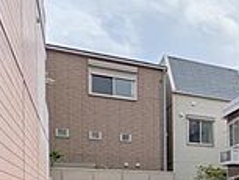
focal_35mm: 55
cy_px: 202
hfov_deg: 26.4
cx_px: 350
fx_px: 380
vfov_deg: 24.6
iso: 51
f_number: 2.2
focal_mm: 1.83
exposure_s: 1/3846
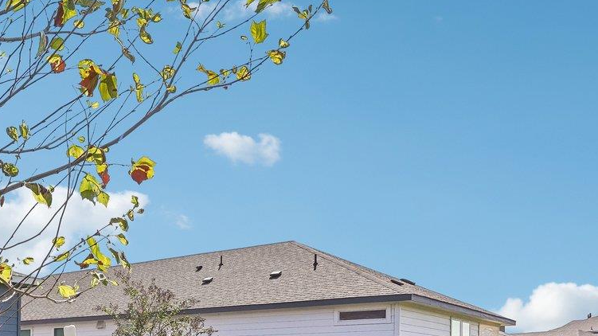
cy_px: 371
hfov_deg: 44.5
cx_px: 29
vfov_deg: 27.2
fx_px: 634
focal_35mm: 40
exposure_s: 1/800
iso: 400
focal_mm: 14
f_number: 8
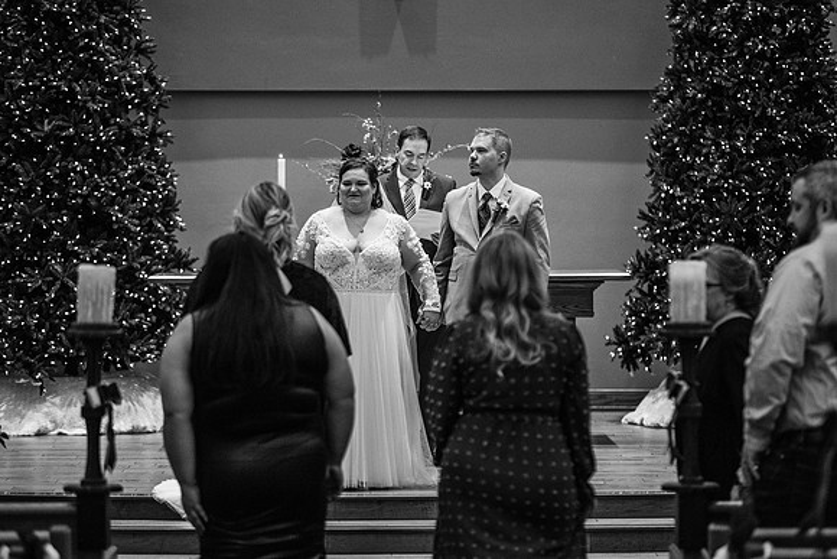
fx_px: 3082
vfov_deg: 10.4
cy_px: 280
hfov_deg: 15.5
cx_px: 418
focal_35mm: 133
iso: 2000
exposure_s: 1/250
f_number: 2.8
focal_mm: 130
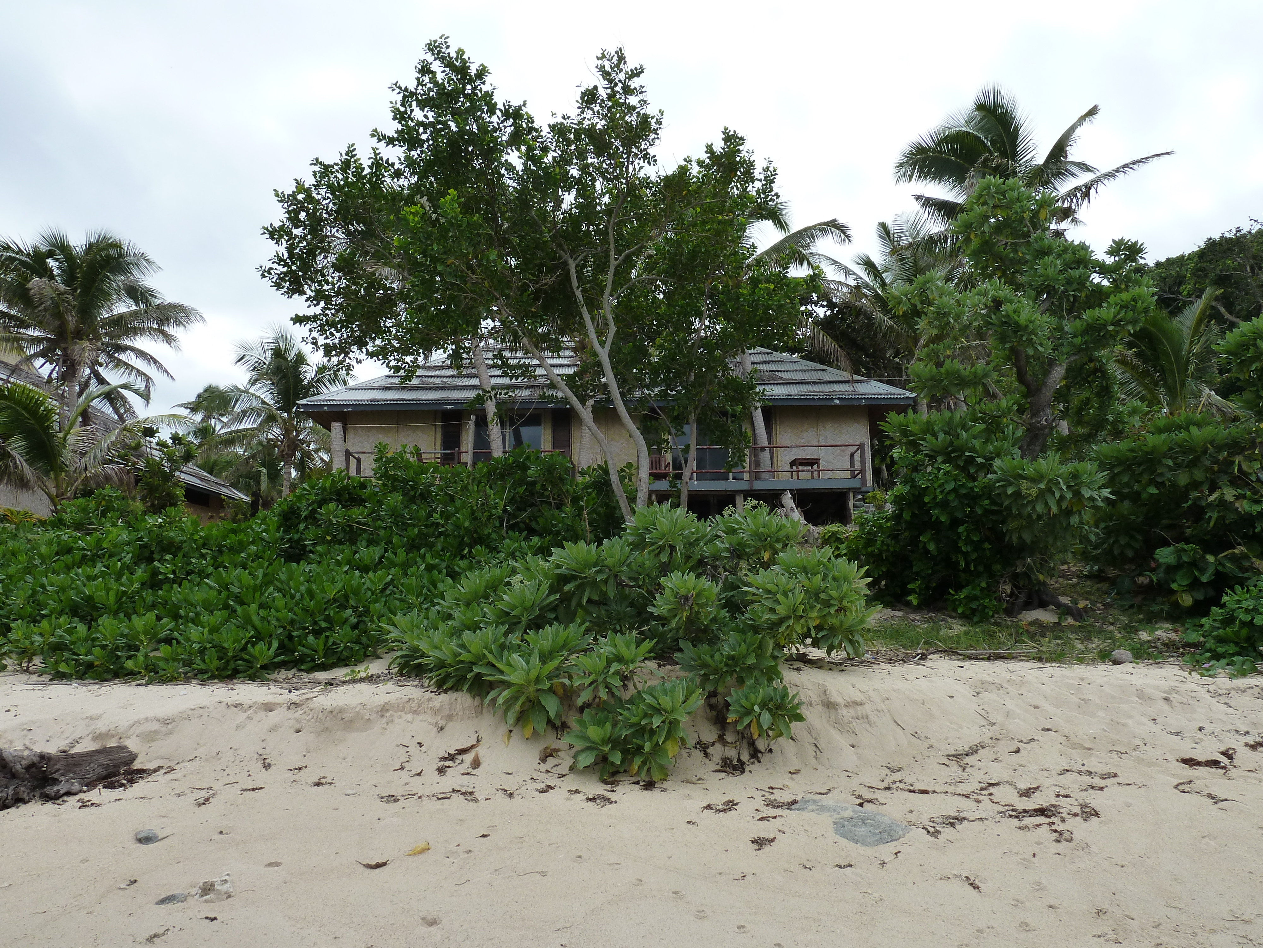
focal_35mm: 25
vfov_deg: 54.9
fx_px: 912
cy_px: 474
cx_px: 632
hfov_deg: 69.4
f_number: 5
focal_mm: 4.1
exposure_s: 1/400
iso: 125
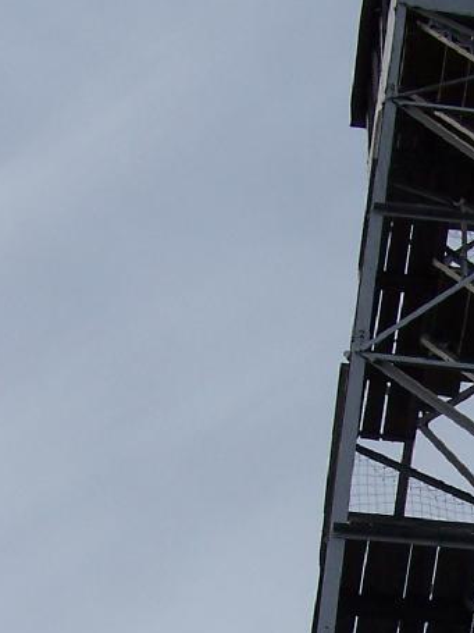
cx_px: 660
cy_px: 656
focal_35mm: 114
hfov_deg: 12.5
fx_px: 2082
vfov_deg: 16.8
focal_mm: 6.3
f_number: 4
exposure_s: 1/800
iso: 80
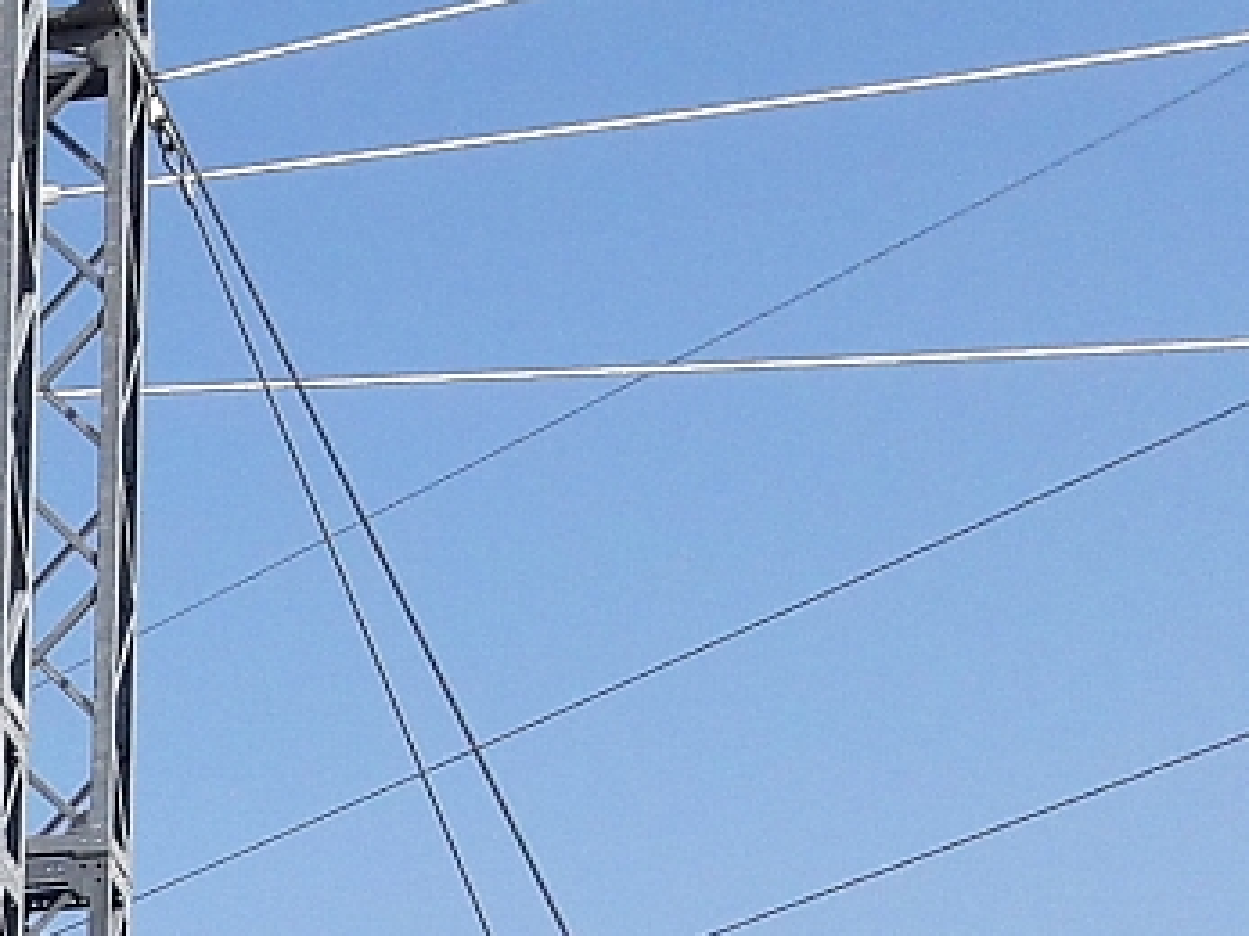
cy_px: 1750
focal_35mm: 155
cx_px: -1505
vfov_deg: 9.1
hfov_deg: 11.2
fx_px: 5591
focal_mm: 3.7
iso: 40
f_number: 1.9
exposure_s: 1/1429
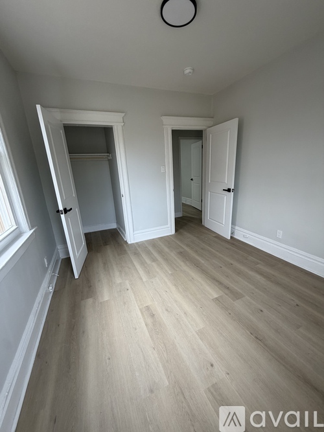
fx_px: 175
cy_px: 216
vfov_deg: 102.1
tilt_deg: -14.8
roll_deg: +3.8
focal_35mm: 14
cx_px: 162
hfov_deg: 85.7
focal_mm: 2.22
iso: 125
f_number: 2.2
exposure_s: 1/121
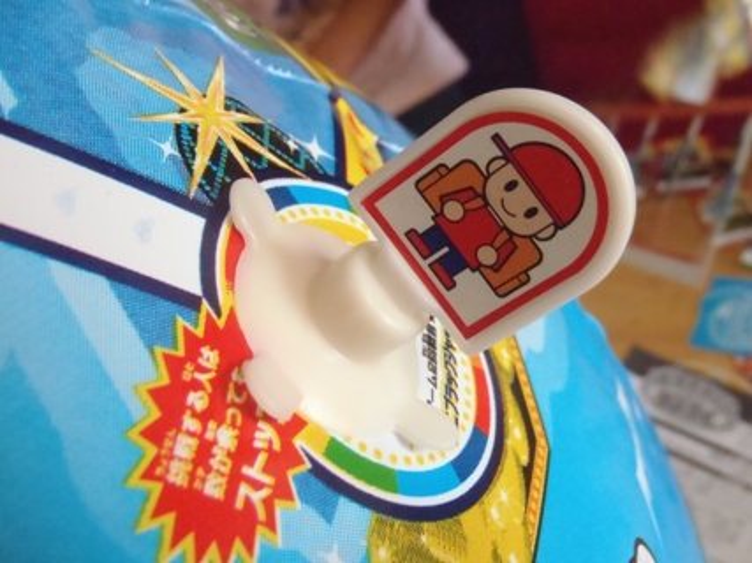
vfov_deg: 38.6
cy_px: 282
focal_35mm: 37
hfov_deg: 50.2
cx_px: 376
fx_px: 804
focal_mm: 6.64
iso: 800
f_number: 4.7
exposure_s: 1/40
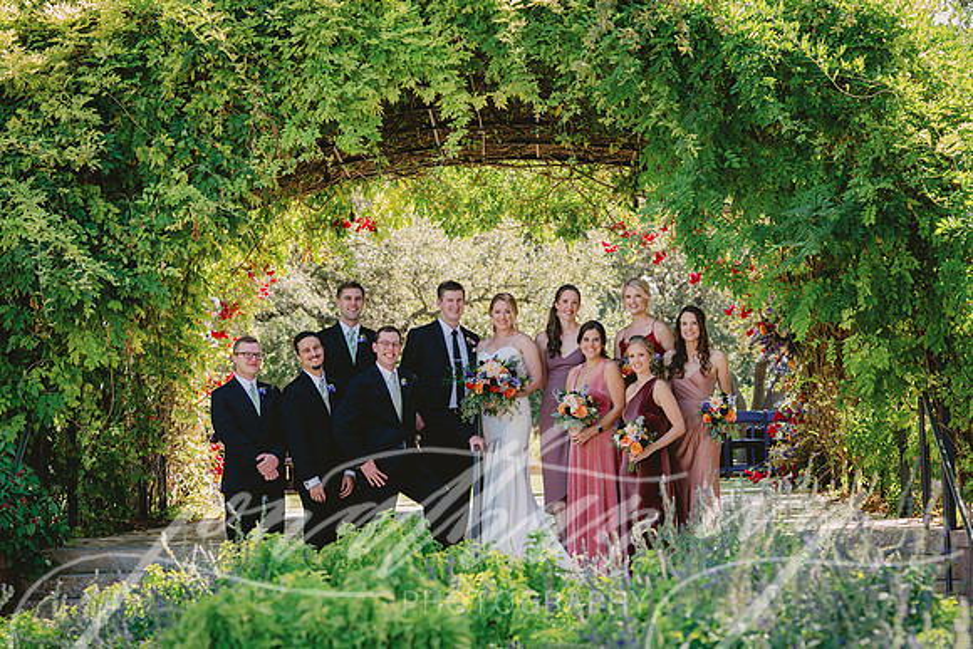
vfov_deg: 9.2
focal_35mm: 150
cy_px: 324
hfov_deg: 13.7
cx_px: 486
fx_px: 4055
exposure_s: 1/400
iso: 400
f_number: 4.5
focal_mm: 100
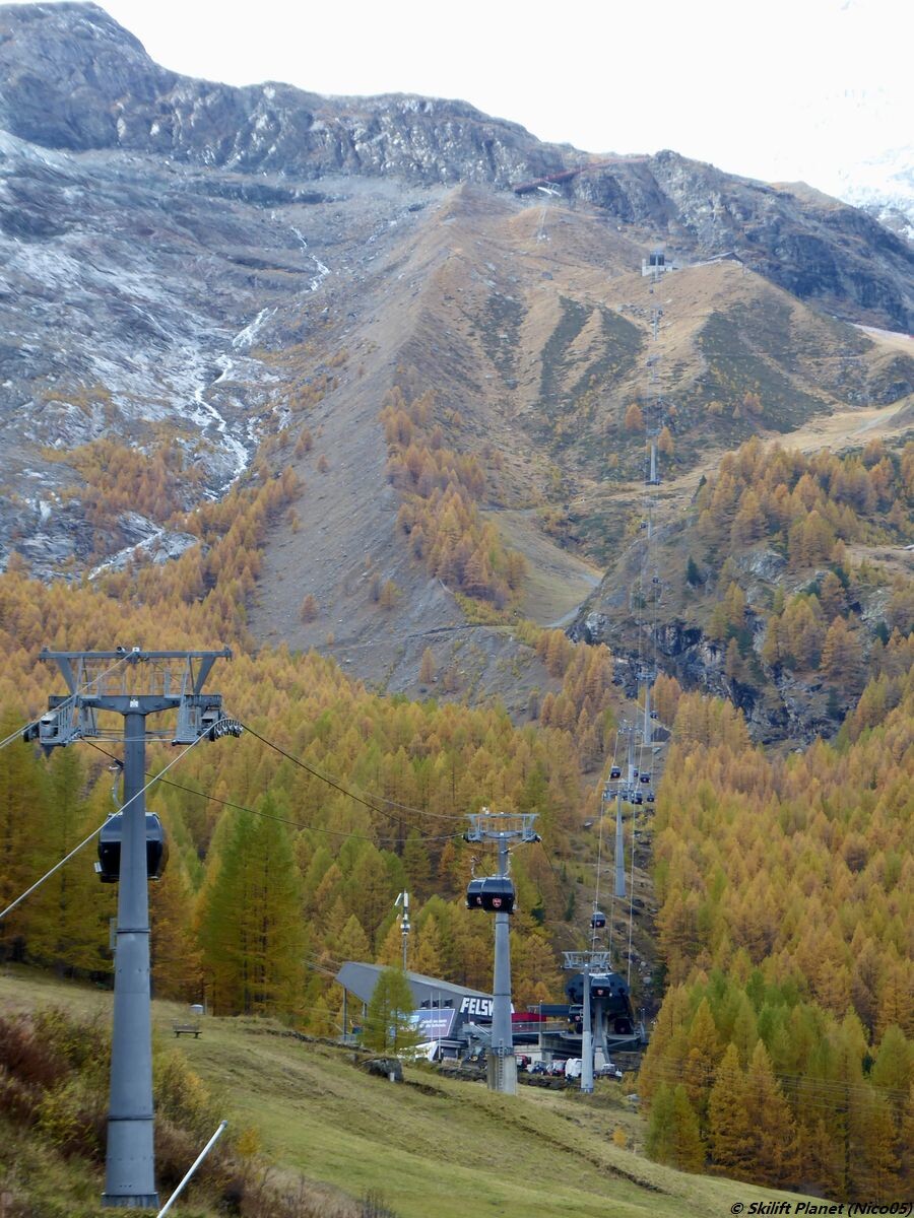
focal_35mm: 117
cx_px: 457
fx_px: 4119
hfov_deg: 12.7
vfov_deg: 16.8
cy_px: 609
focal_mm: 19
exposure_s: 1/125
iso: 80
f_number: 5.1
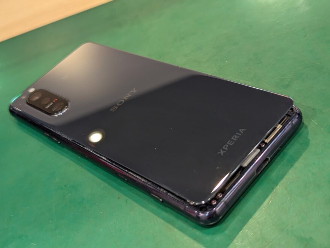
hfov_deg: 38.9
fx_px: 467
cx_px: 163
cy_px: 122
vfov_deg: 29.7
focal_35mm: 49
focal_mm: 6.81
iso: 203
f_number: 1.85
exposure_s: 1/97
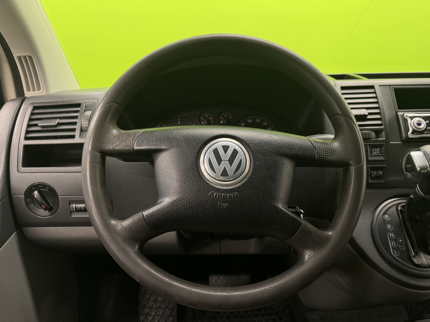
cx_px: 215
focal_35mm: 24
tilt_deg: -21.9
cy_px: 161
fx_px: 298
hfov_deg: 71.6
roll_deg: +1.3
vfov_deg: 56.8
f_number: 1.78
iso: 250
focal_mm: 6.76
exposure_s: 1/50
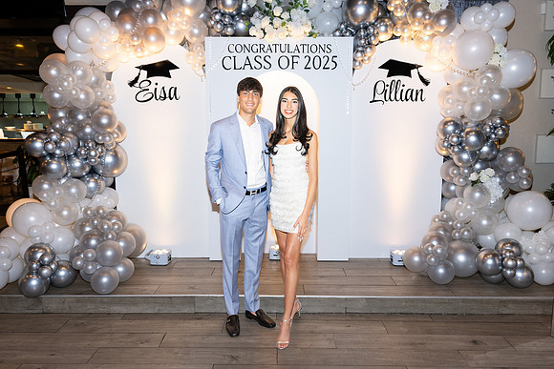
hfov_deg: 66.2
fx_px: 425
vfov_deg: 47.0
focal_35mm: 28
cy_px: 184
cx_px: 277
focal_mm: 27
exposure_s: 1/80
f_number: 5.6
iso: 1000
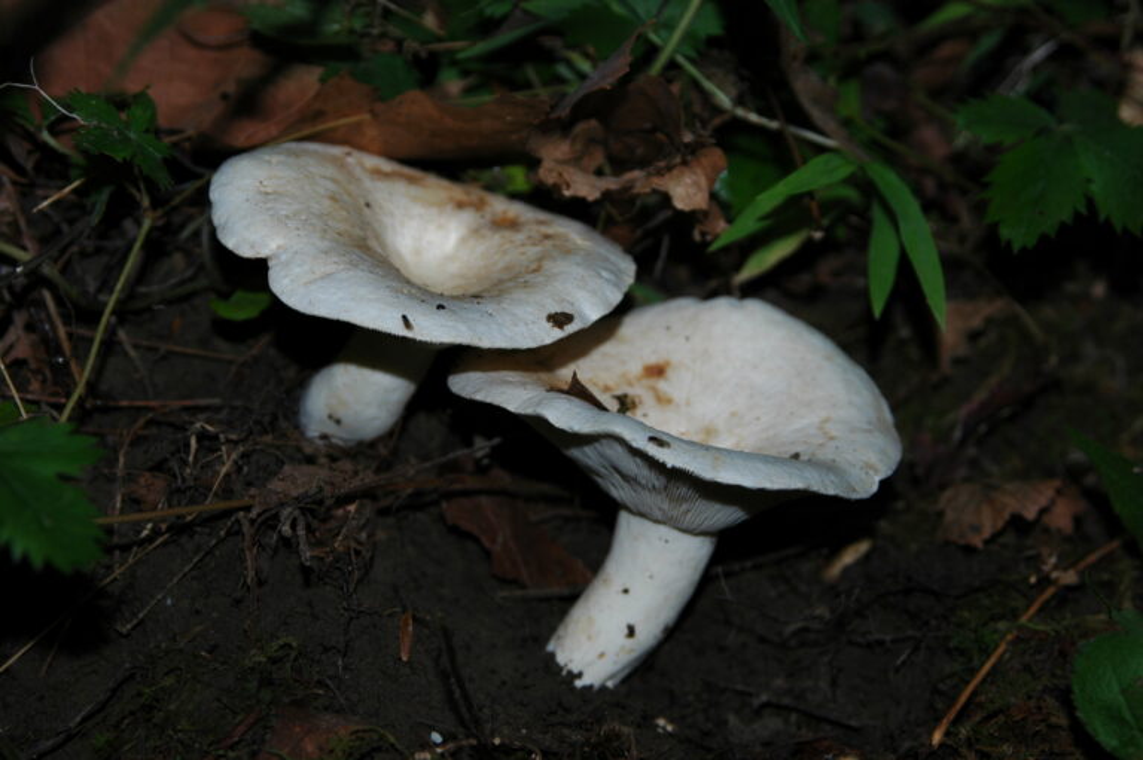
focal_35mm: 93
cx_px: 572
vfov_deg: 14.7
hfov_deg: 21.9
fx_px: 2951
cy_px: 380
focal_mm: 62
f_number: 5.6
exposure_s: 1/125
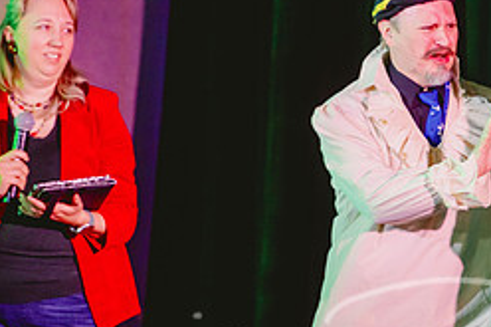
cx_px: 521
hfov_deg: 4.4
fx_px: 6379
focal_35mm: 468
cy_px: 132
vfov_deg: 2.9
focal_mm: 200
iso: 1600
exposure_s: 1/320
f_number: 2.8
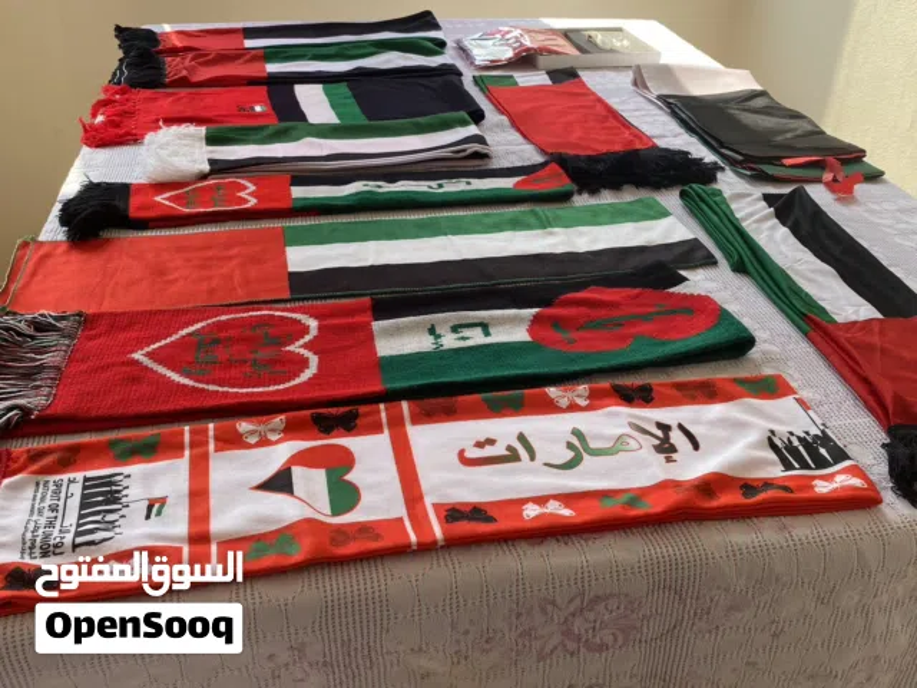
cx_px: 458
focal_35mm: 26
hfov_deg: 67.3
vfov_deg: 53.1
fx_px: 689
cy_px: 344
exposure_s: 1/219
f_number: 1.8
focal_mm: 4.25
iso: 32
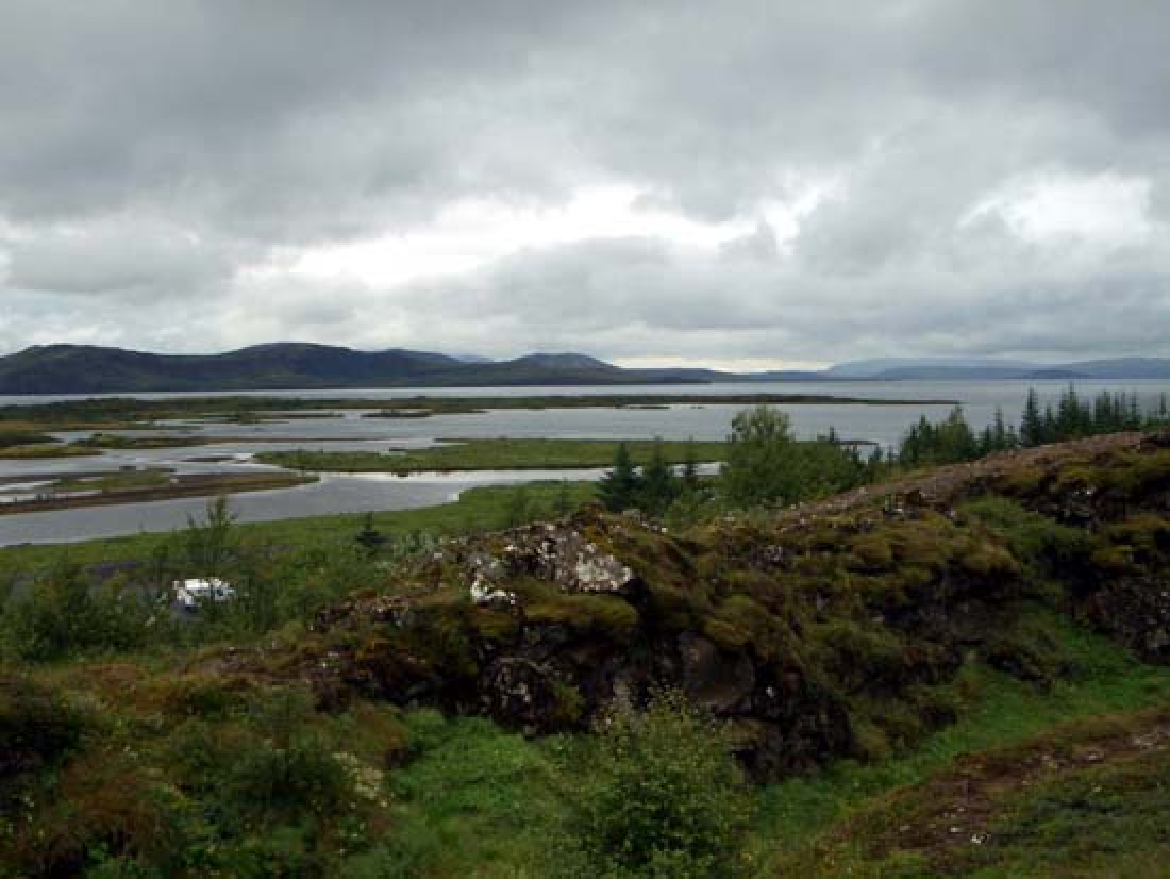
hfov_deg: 38.9
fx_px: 1657
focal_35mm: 49
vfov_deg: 29.7
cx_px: 585
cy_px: 440
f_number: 5
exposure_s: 1/200
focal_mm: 8.2
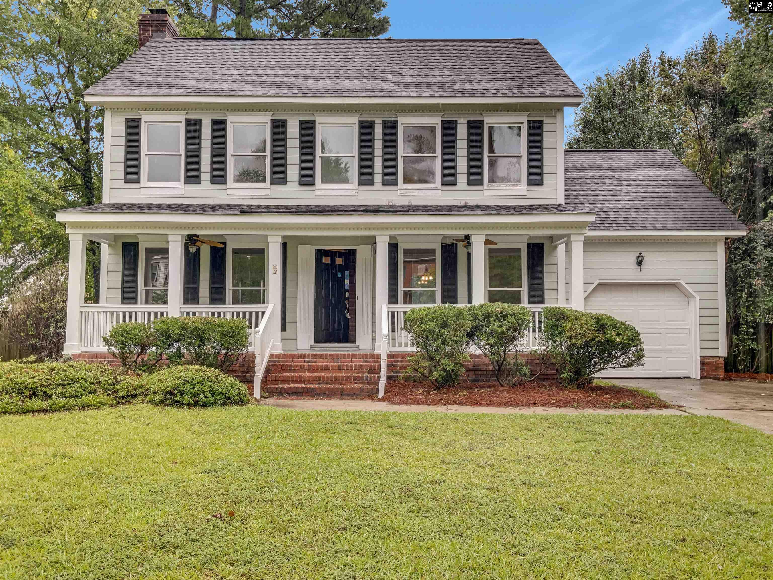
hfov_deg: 61.7
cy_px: 290
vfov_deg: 48.2
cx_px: 386
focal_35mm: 29
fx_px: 648
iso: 100
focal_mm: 3
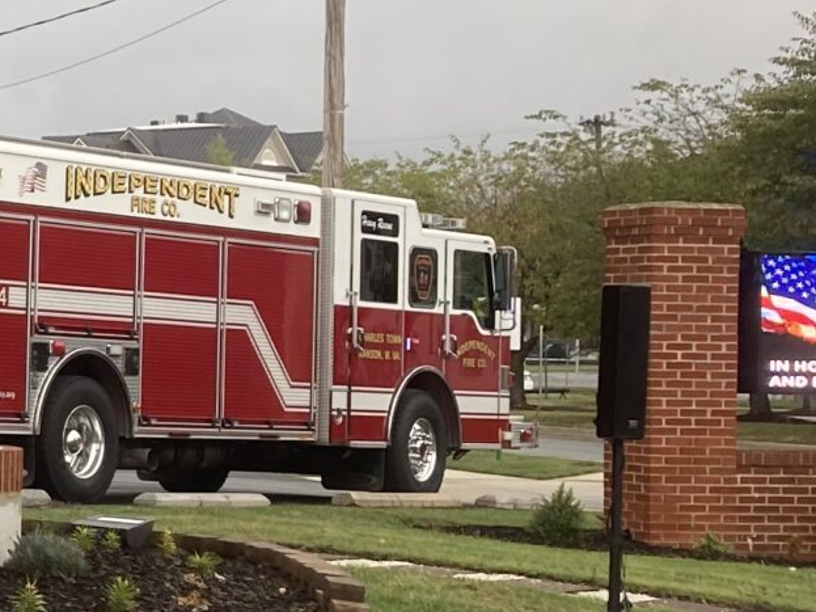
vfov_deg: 12.9
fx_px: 2710
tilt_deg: -0.3
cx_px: -760
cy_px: 334
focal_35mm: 115
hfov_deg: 14.5
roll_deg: -0.4
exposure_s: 1/121
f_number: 1.8
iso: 25
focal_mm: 3.99
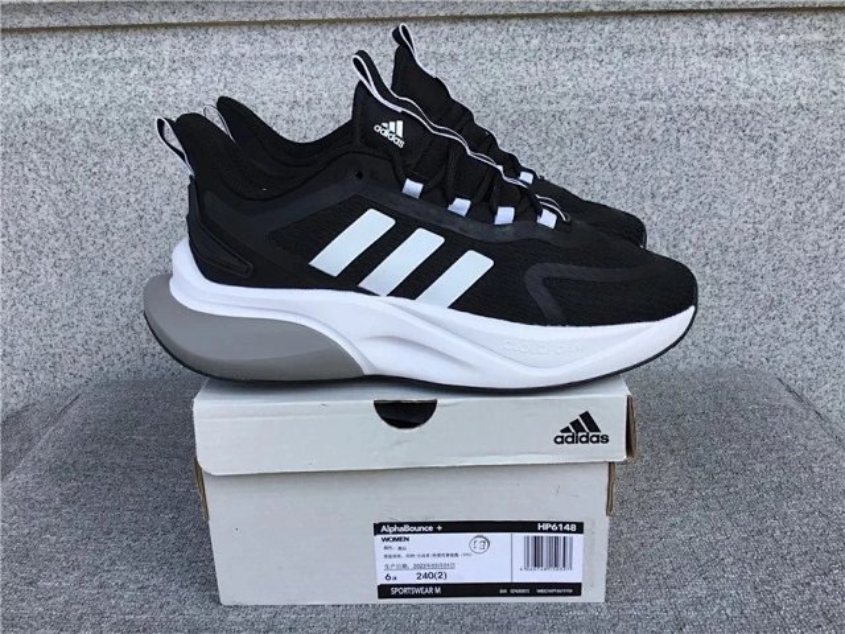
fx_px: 757
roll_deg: +2.2
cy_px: 317
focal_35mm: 31
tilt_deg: -19.9
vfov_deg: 45.4
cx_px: 422
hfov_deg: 58.4
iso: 25
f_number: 2.4
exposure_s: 1/429
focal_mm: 3.3
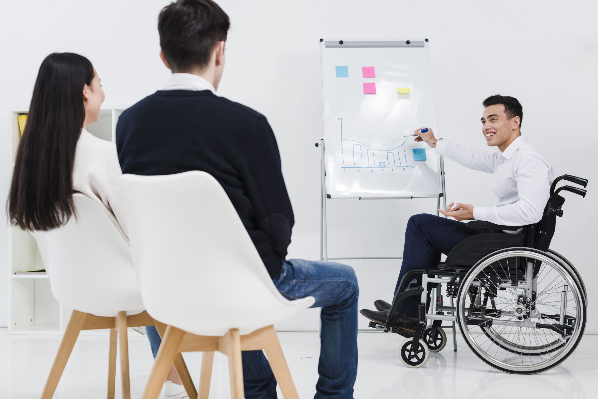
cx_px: 299
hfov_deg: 39.6
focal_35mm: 50
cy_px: 200
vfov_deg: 27.0
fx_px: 831
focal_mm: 50
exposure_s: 1/160
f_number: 4
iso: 250
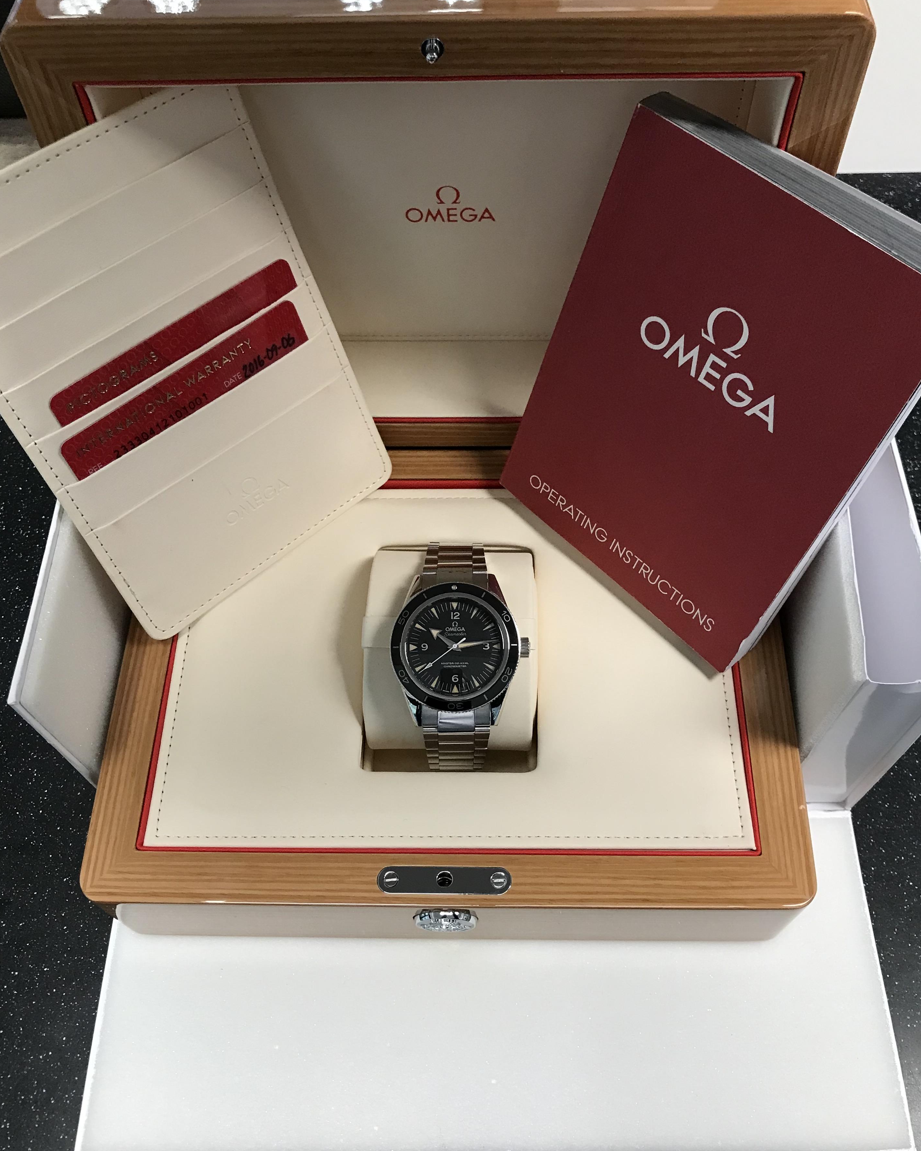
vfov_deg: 57.2
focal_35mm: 31
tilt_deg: -59.1
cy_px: 555
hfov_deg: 47.1
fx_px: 1056
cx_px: 466
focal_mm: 3.99
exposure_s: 1/34
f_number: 1.8
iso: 20
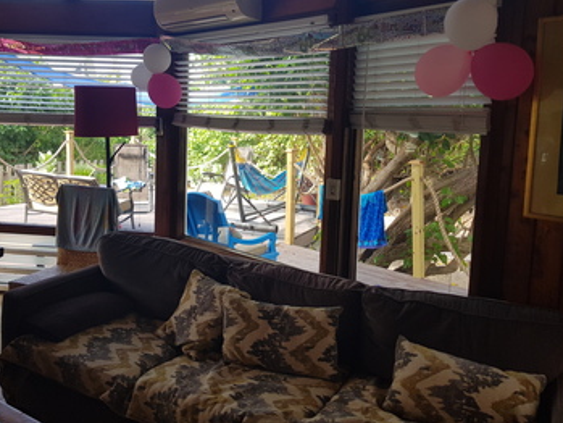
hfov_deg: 59.9
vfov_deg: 46.8
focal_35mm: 30
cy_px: 191
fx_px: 488
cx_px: 267
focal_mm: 4.2
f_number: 1.7
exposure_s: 1/120
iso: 50
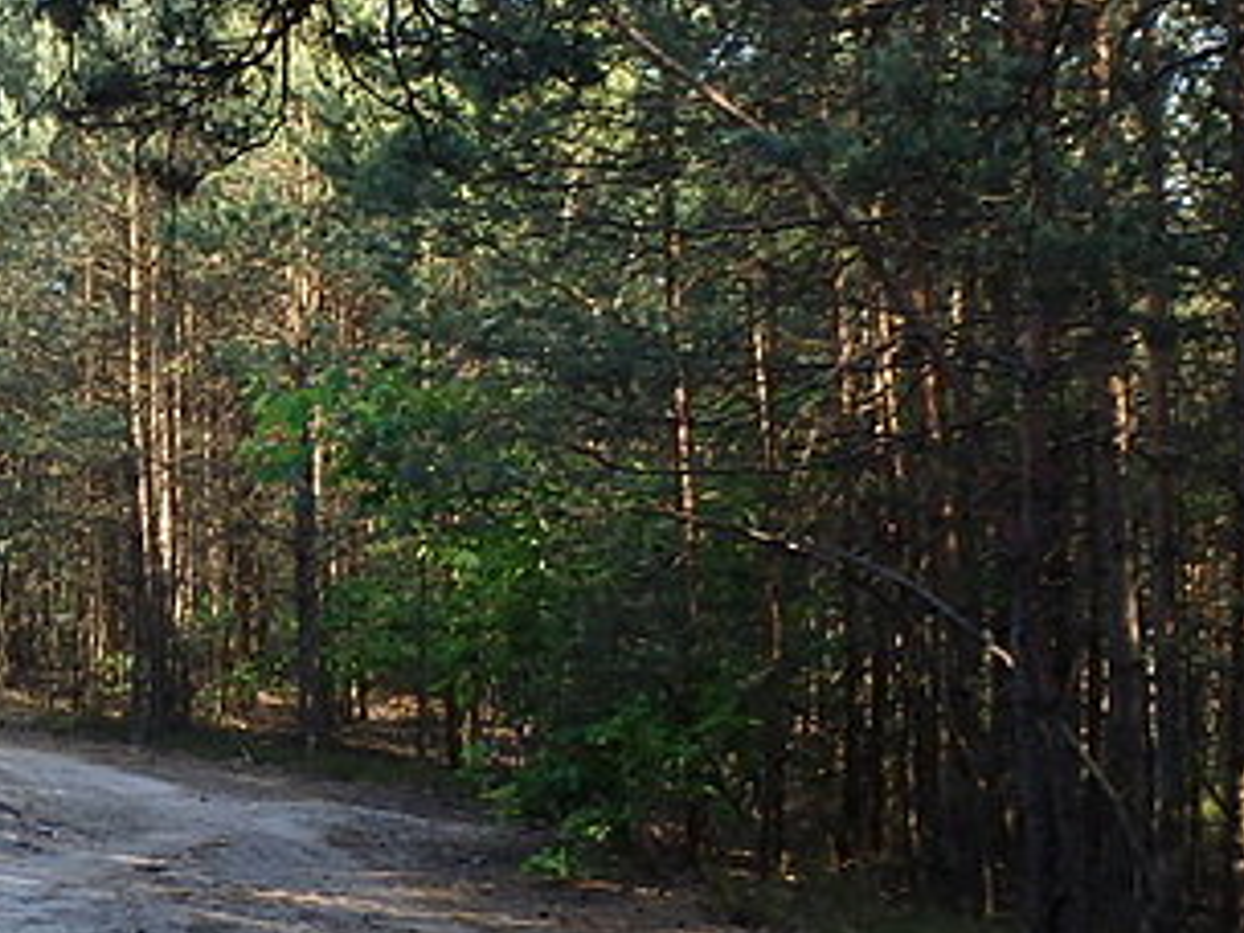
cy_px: 493
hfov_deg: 22.5
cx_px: -61
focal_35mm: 83
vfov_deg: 17.8
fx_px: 2983
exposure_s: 1/80
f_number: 3.9
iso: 125
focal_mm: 5
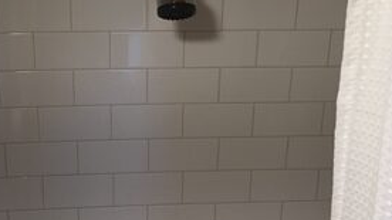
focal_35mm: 61
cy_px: 140
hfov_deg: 34.0
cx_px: 129
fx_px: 634
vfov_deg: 19.7
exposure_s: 1/30
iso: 40
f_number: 2.2
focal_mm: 4.15
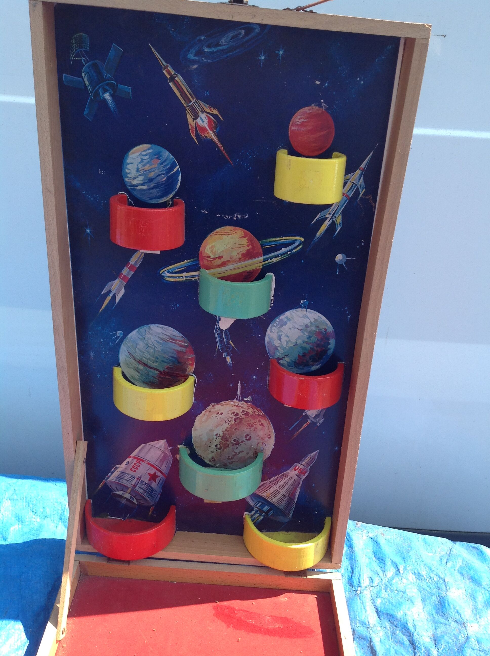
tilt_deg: -23.7
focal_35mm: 35
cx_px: 245
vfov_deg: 52.7
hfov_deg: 40.6
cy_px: 328
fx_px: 662
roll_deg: -1.9
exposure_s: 1/487
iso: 50
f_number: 2.4
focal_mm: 4.28
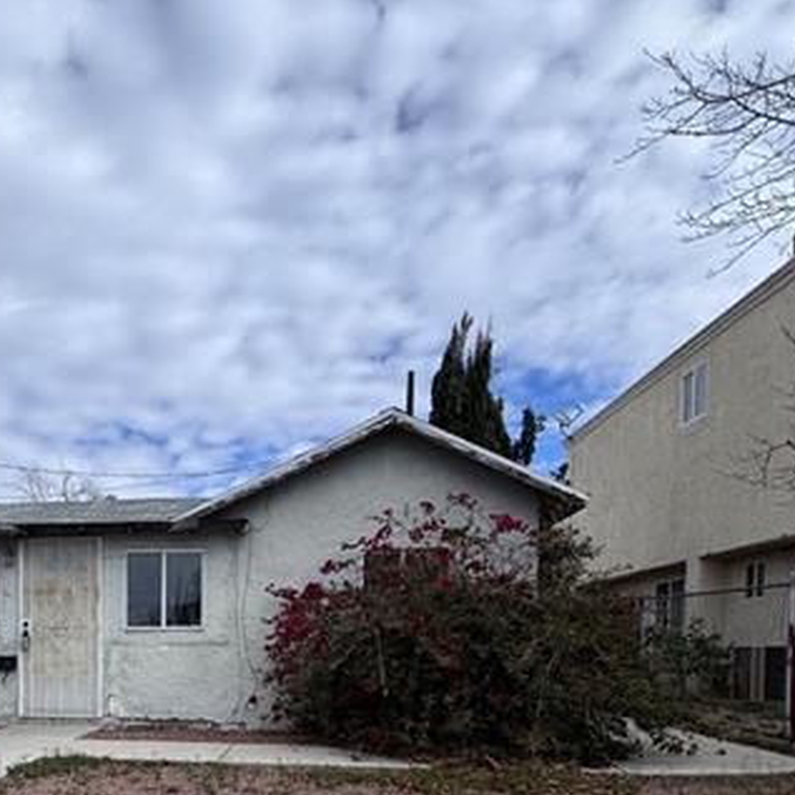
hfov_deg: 51.0
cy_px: 677
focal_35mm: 30
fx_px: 780
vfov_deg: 49.6
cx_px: 168
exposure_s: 1/2208
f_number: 2.2
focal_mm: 2.22
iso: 50
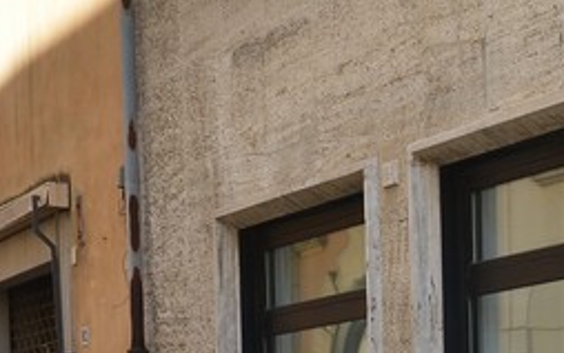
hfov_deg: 12.3
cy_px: 555
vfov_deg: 7.9
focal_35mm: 162
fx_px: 2491
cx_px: 842
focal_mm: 30
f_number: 6.3
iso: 160
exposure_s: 1/250
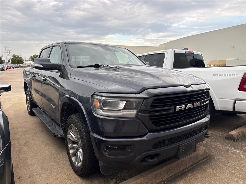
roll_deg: -0.1
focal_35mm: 24
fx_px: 171
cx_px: 123
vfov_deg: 56.8
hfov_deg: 71.6
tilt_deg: -8.0
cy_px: 92
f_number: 1.78
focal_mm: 6.76
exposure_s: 1/510
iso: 80
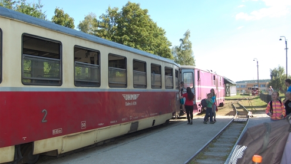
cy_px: 80
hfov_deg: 54.6
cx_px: 146
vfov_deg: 32.4
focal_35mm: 37
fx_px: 282
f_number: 5.6
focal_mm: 23
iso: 360
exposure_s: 1/500
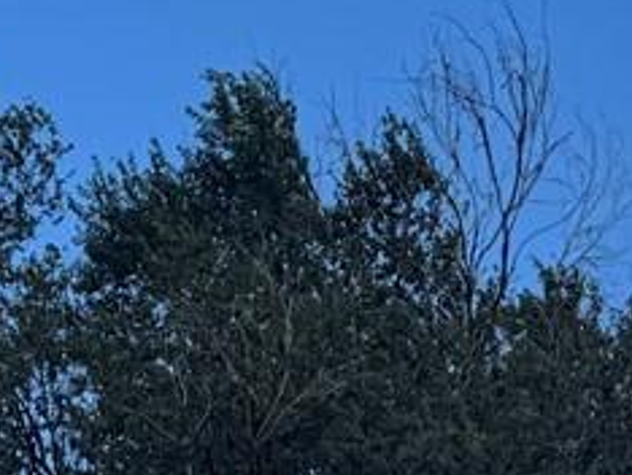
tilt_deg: +1.6
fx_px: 2997
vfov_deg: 7.6
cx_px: -413
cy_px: 1560
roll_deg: +0.3
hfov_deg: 11.4
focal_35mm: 164
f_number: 1.78
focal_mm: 6.76
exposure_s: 1/2174
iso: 80
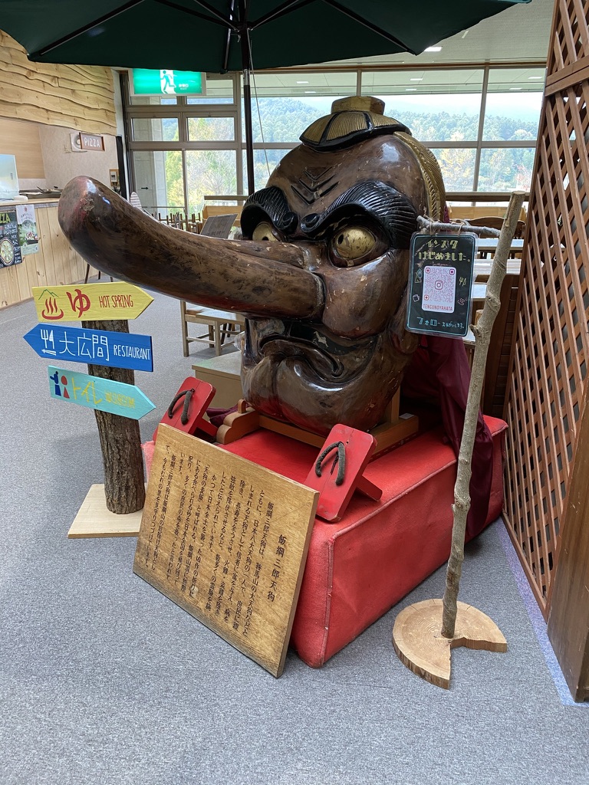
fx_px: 590
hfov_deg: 53.1
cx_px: 294
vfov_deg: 67.3
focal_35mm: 26
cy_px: 392
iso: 125
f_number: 1.8
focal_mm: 4.25
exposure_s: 1/60
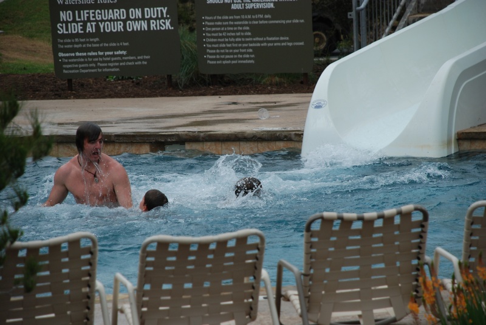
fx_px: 2736
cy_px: 162
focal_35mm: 202
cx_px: 243
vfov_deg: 6.8
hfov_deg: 10.2
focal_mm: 135
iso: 280
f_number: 5.6
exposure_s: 1/500
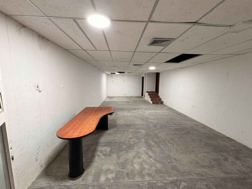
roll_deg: -0.3
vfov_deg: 85.7
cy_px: 94
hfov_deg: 102.1
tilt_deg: -7.2
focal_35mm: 14
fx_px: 102
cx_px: 126
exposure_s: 1/60
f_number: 2.2
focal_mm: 2.22
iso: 400
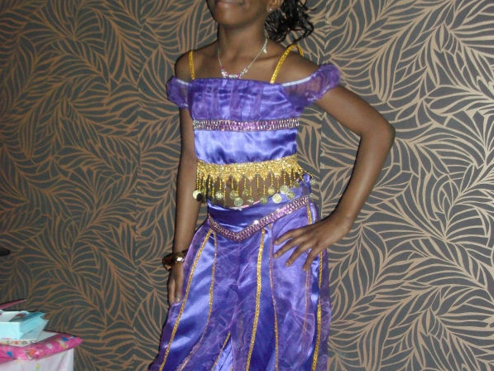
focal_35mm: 67
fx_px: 956
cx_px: 247
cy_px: 205
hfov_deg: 29.0
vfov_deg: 21.9
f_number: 3.6
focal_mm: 8.8
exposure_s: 1/63.2
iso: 320
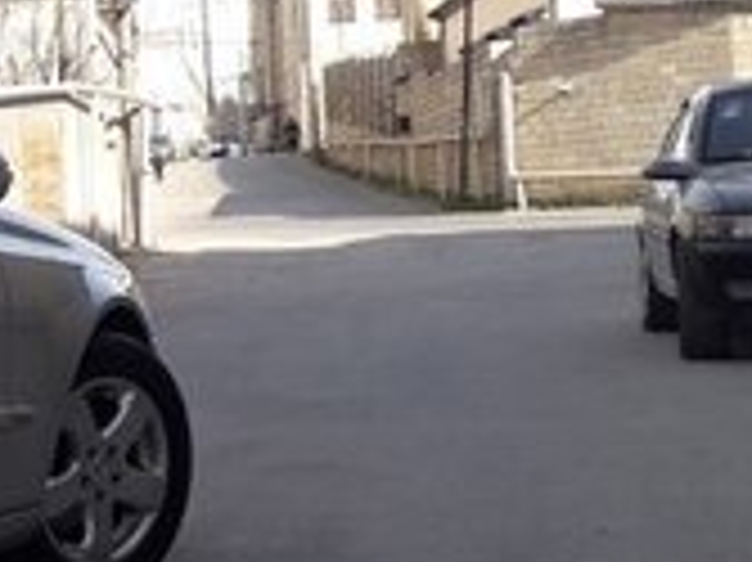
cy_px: 371
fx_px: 2323
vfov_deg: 13.8
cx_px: -572
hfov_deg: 15.8
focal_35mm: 107
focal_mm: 3.6
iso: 40
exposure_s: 1/809
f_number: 1.9
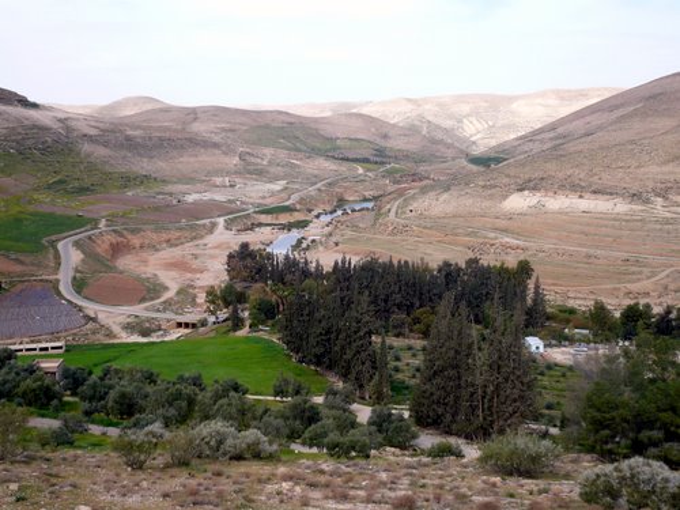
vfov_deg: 34.3
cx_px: 340
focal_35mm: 42
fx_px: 825
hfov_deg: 44.8
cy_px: 255
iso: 100
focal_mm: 6.9
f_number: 3.3
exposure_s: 1/640
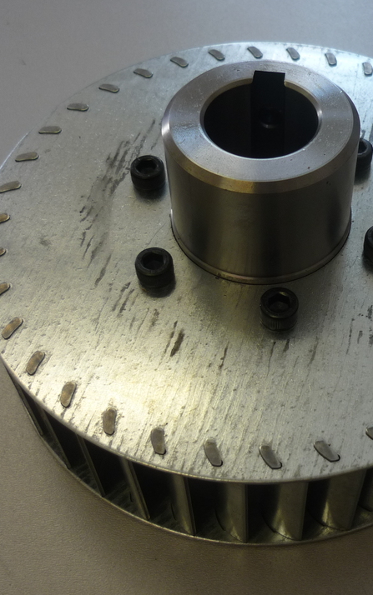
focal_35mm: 47
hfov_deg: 27.2
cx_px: 256
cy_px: 296
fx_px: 764
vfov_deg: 42.6
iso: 100
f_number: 2.8
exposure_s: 1/60
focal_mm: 5.5
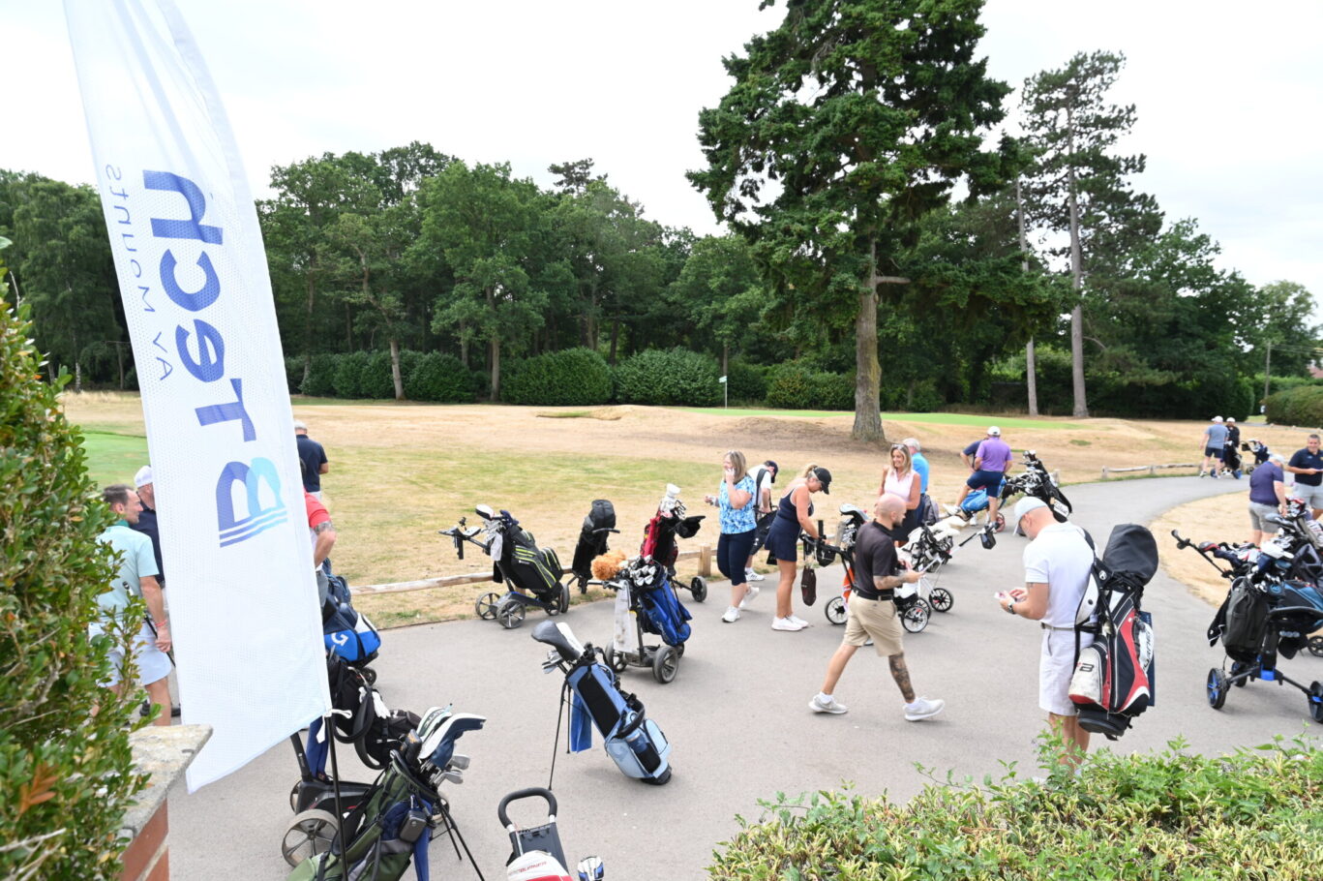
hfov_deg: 73.8
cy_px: 440
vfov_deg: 53.1
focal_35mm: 24
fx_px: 882
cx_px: 662
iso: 200
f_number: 9
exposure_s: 1/100
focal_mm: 24
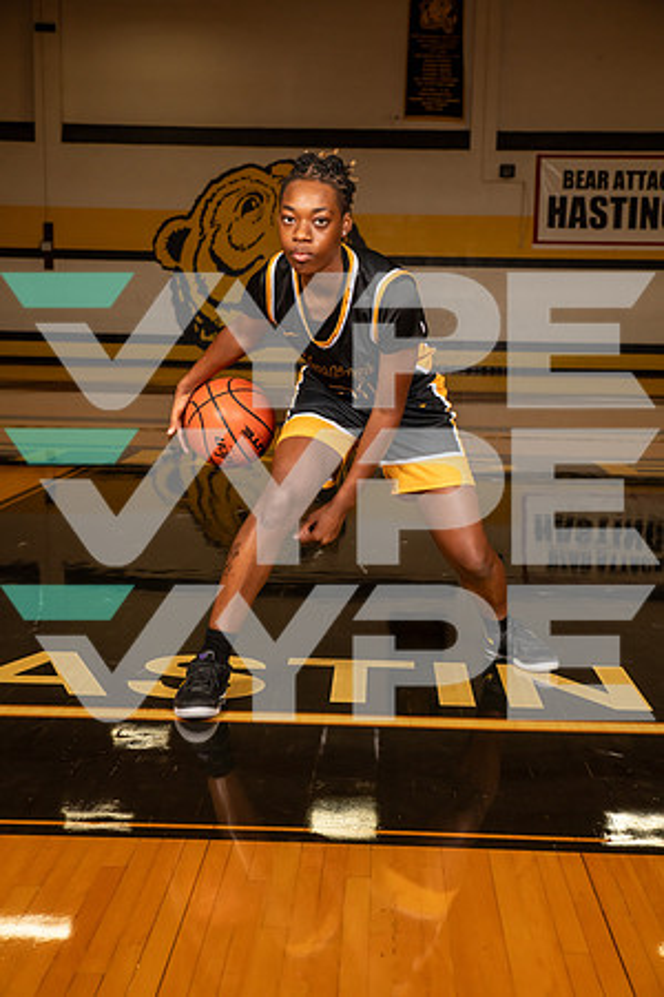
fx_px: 1383
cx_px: 332
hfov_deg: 27.0
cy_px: 498
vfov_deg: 39.6
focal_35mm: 50
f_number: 7.1
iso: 640
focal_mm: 50
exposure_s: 1/400
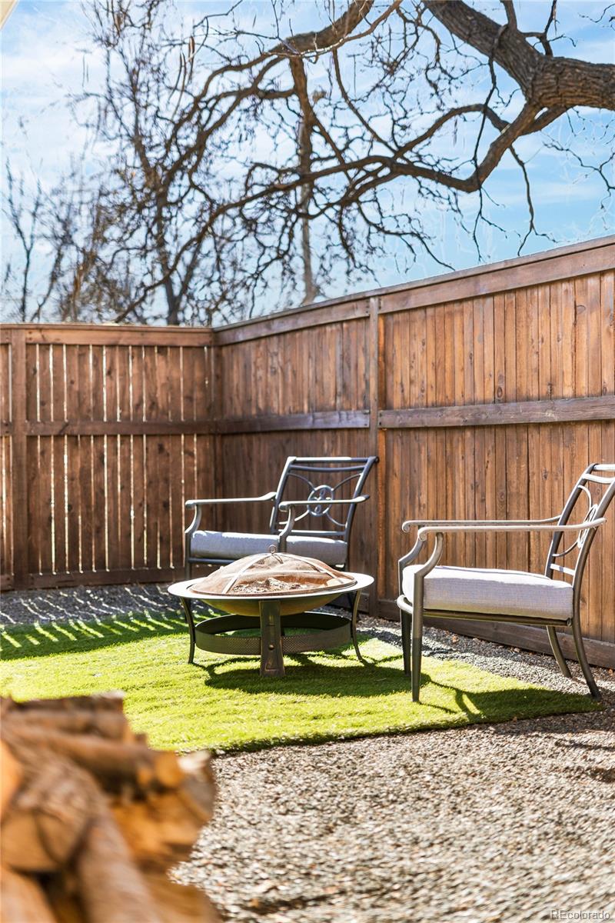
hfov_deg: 27.0
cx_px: 308
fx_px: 1281
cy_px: 462
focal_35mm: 50
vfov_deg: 39.6
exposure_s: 1/1600
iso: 160
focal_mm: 50
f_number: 1.8
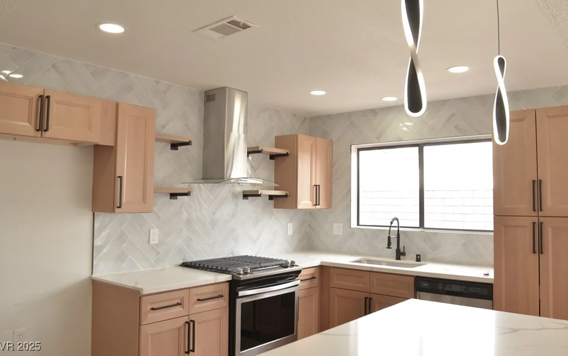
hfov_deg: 66.5
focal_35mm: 28
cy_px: 165
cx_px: 279
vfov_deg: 44.5
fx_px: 434
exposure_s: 1/80
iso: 200
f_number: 4.5
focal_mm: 18
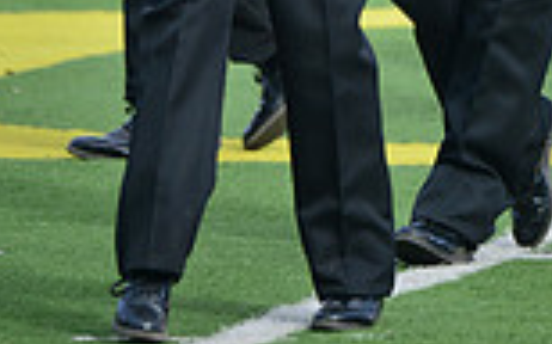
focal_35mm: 925
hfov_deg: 2.3
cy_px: -383
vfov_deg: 1.4
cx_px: 464
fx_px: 13905
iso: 125
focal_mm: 310
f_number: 5.6
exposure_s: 1/640
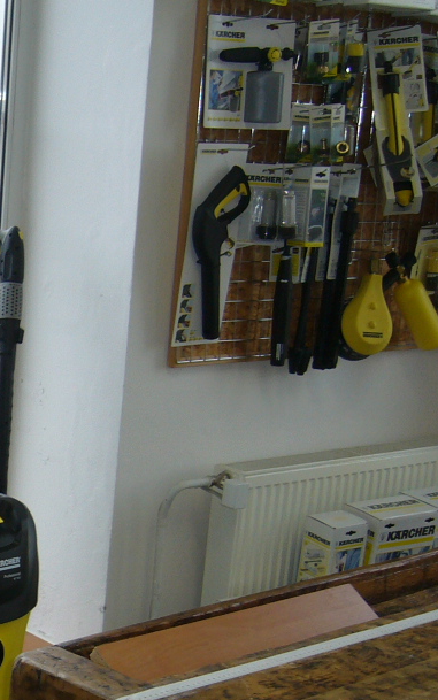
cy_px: 478
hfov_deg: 15.6
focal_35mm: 78
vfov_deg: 26.3
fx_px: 1489
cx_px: -186
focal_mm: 5.8
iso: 80
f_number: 2.8
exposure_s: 1/30
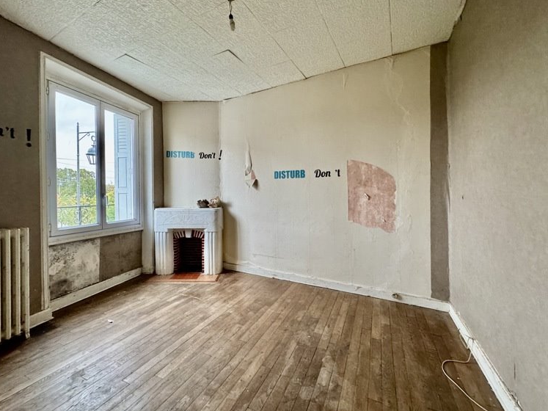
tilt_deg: -1.3
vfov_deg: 81.7
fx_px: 237
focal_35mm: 15
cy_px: 195
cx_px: 266
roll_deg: +0.9
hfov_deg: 98.2
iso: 320
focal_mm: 2.22
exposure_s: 1/95
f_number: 2.2
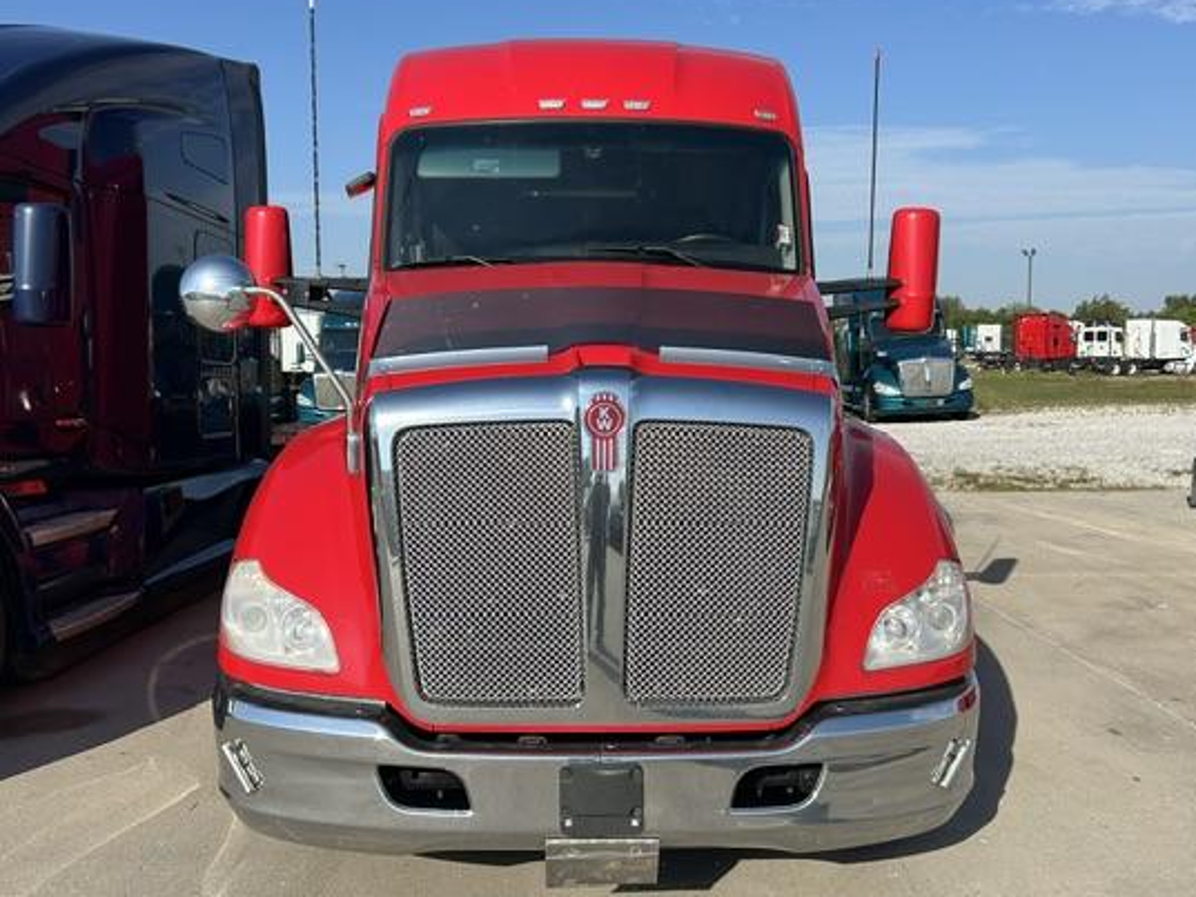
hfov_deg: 58.3
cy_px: 434
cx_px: 606
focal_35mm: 31
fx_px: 1071
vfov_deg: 45.5
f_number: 1.5
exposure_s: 1/4274
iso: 50
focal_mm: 5.7
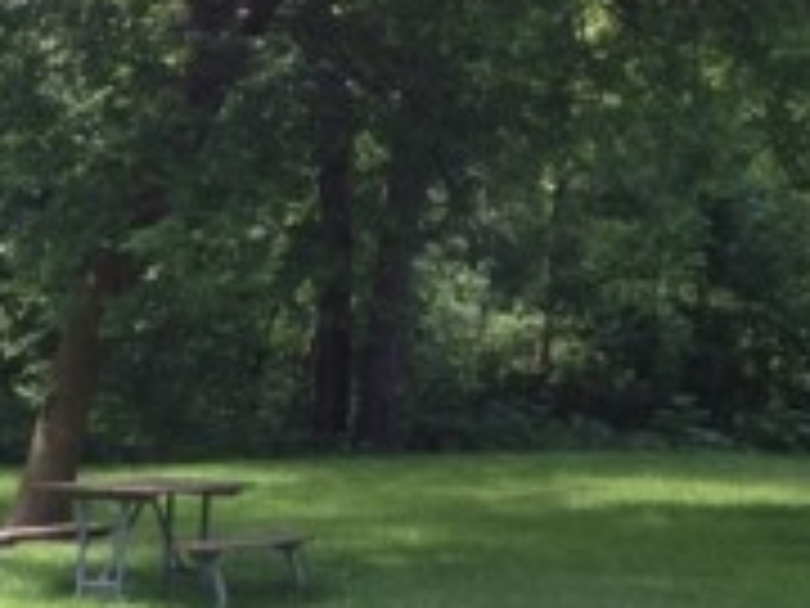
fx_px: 2340
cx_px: -331
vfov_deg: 14.6
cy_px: 583
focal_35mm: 100
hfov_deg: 17.9
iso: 50
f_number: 2.4
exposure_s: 1/277
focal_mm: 4.28
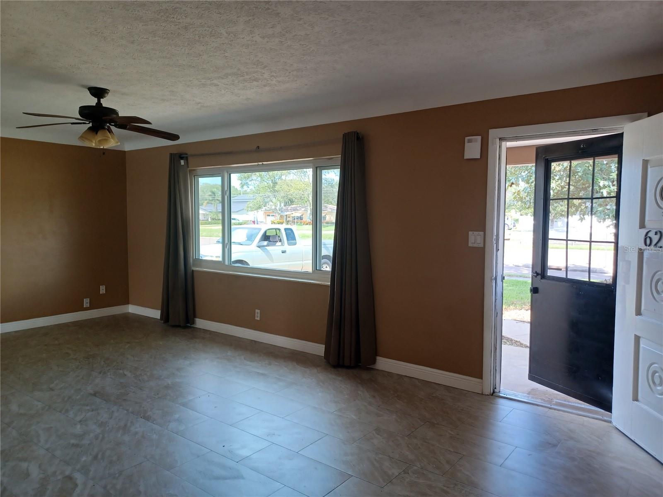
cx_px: 332
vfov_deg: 54.9
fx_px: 479
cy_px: 248
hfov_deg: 69.4
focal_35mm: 25
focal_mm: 4.6
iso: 100
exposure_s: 1/50
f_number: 1.8
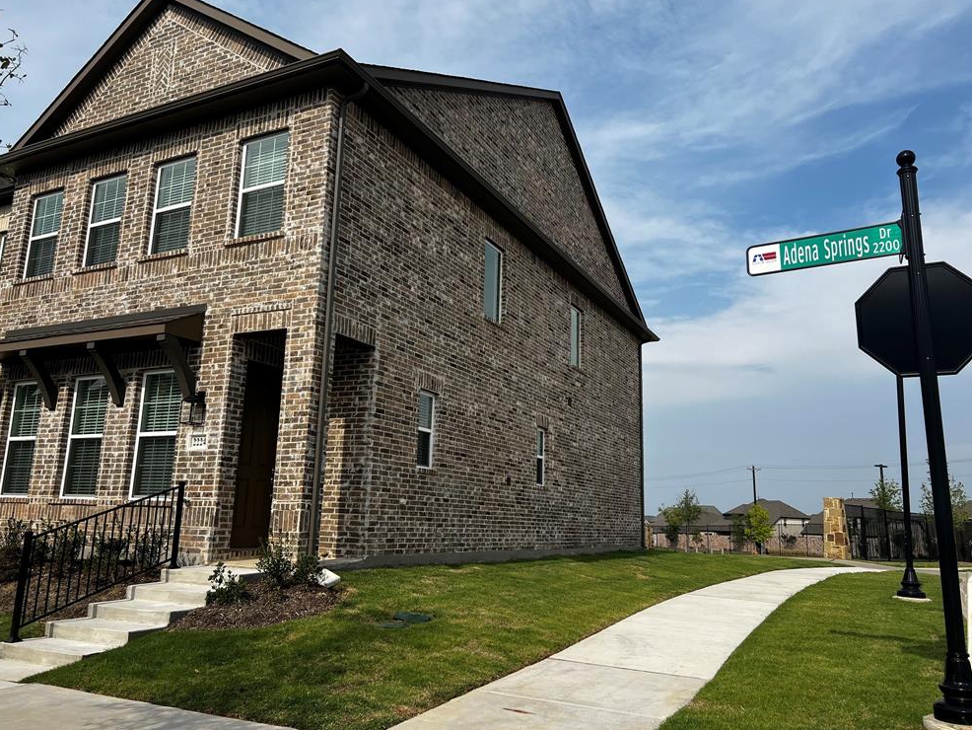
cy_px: 355
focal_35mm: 27
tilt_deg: +11.6
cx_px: 469
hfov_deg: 65.3
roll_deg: -2.0
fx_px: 758
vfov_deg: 51.4
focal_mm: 5.7
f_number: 1.5
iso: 50
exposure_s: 1/4831
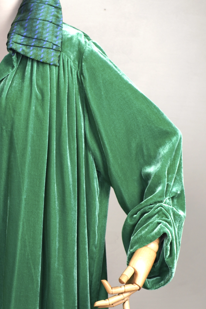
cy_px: 239
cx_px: 11
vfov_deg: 22.1
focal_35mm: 91
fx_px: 781
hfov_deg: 14.8
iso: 200
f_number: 7.1
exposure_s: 1/8
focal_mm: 32
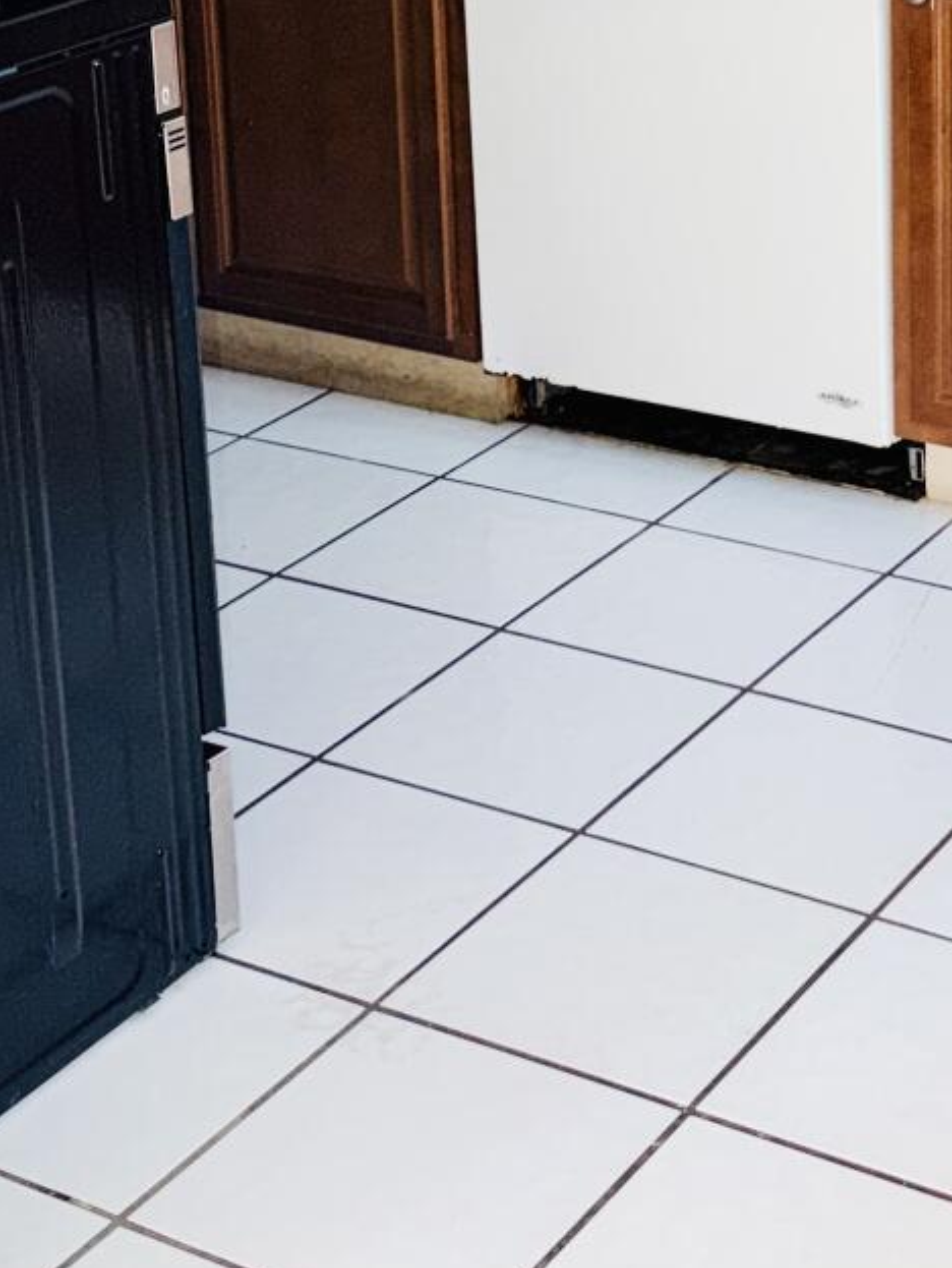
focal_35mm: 77
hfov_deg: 18.9
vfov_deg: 24.1
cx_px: 801
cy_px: -22
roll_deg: +1.3
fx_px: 2821
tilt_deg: -14.7
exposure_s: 1/34
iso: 100
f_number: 1.78
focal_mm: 6.76
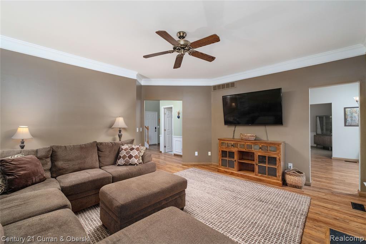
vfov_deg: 77.3
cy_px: 122
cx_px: 183
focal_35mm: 15
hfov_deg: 100.4
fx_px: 152
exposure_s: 1/125
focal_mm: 10
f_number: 7.1
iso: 500
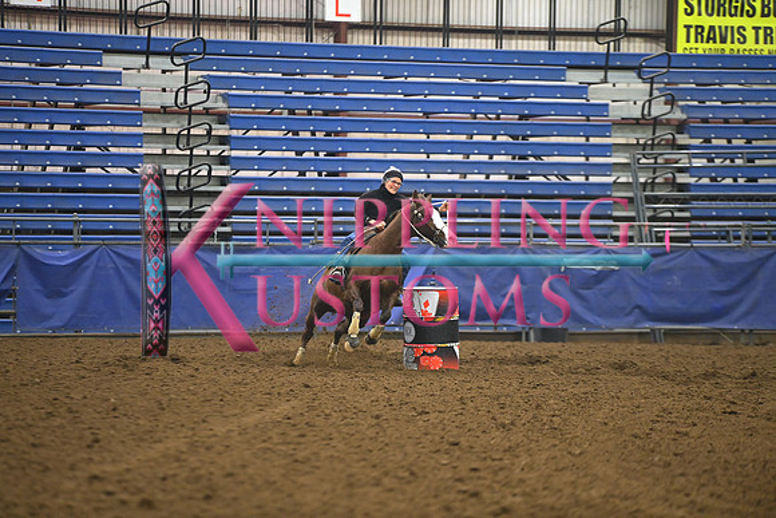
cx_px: 388
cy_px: 259
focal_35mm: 200
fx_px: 4312
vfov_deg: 6.9
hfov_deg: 10.3
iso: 5000
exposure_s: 1/500
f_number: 2.8
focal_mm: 200
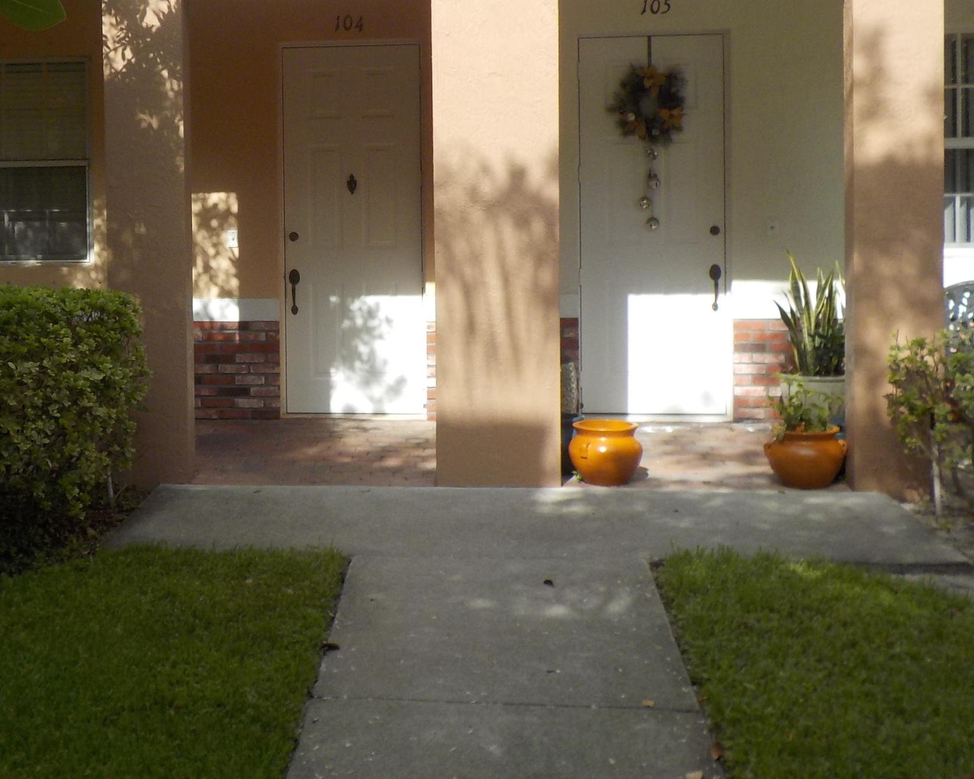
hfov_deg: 34.6
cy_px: 227
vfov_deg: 28.3
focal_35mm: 53
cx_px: 248
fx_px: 1528
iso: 125
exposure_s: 1/800
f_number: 3.3
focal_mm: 4.1
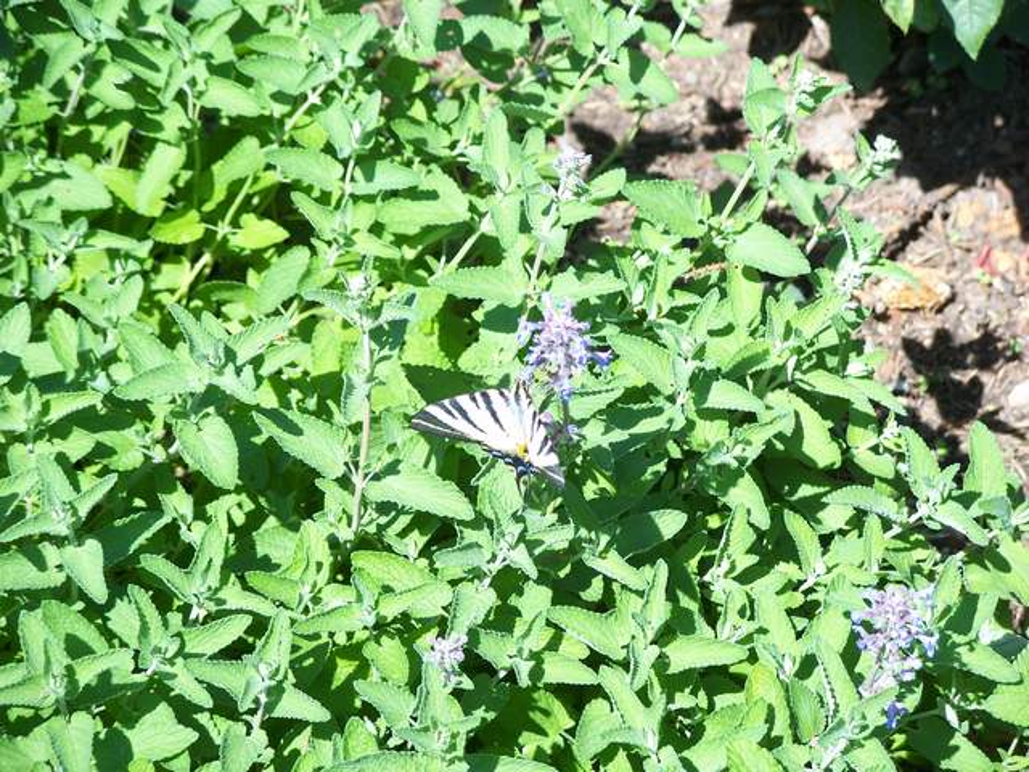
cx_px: 514
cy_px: 386
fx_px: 3954
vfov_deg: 11.1
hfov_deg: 14.8
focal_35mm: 133
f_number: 4
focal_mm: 28
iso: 64
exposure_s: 1/200
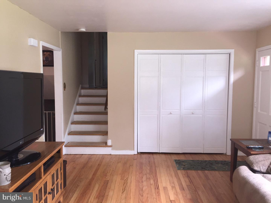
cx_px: 136
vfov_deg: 48.2
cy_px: 102
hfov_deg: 61.7
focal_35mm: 29
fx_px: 227
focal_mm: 4.15
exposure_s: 1/30
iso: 100
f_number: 2.2
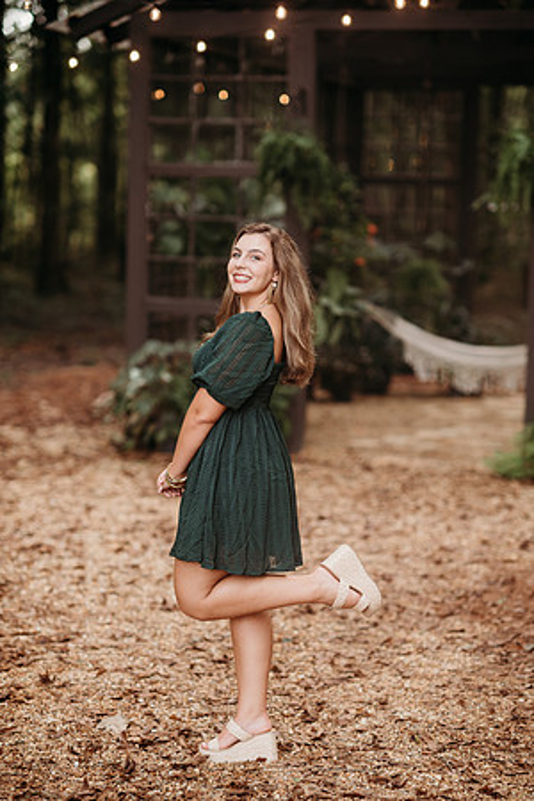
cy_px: 400
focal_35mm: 85
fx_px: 1891
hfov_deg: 16.1
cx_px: 267
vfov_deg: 23.9
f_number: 2.2
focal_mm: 85
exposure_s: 1/250
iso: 320
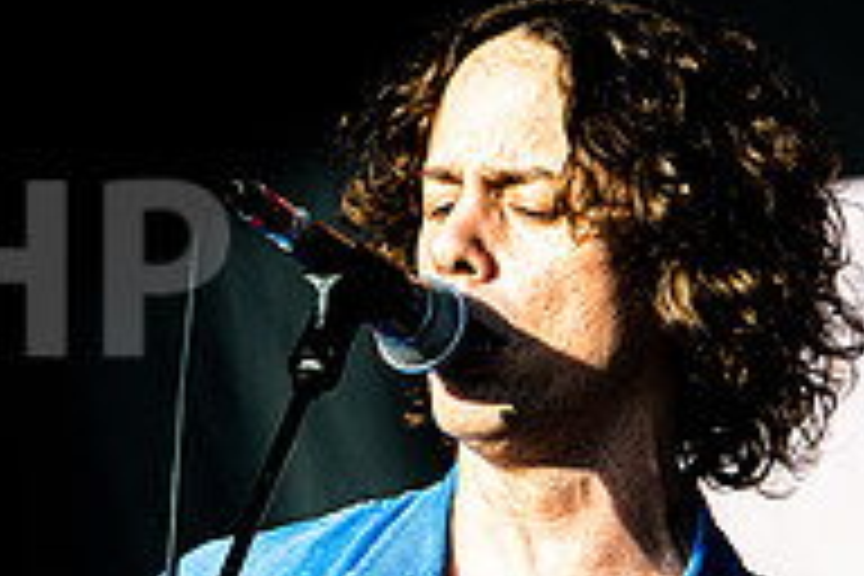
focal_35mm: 549
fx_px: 13175
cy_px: 744
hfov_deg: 3.8
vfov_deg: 2.5
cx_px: 748
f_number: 5.6
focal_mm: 170
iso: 640
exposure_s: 1/1000
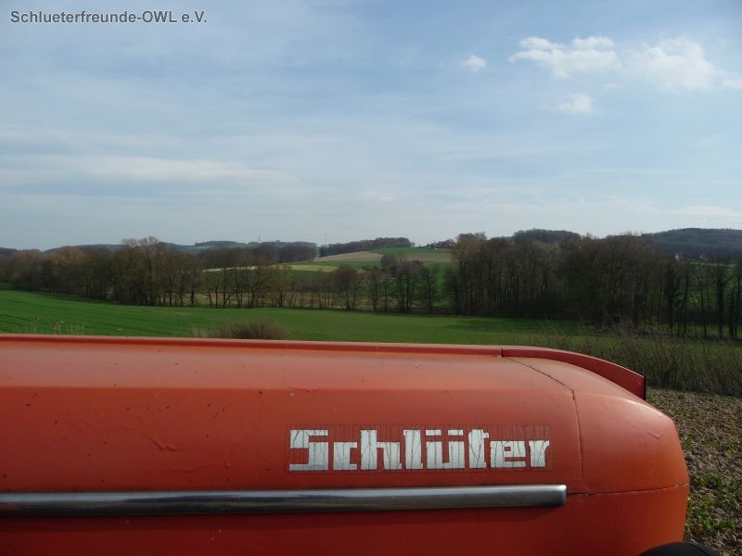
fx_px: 600
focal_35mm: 28
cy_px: 278
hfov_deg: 63.4
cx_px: 371
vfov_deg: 49.7
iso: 100
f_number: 8
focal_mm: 4.7
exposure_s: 1/250
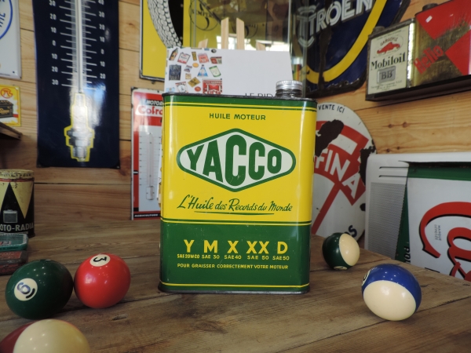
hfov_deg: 71.6
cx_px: 236
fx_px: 327
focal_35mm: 24
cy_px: 176
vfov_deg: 56.8
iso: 90
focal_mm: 4.3
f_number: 3
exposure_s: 1/30
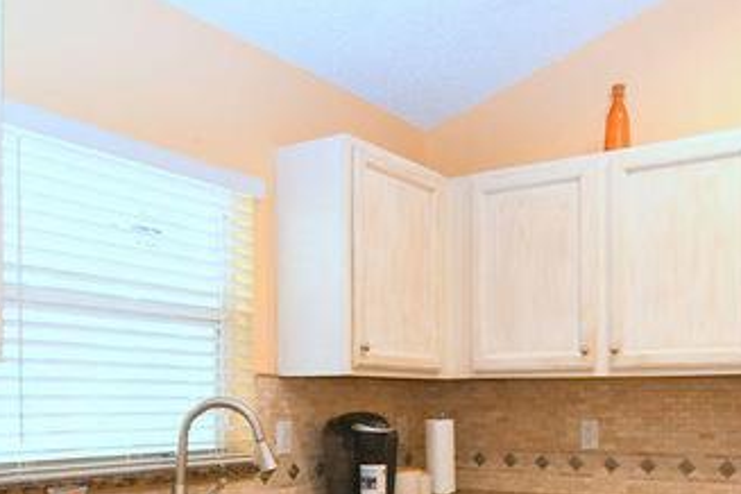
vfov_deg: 37.7
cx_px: 441
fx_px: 679
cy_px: 431
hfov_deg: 56.8
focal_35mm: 33
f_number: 3.5
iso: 1000
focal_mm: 10
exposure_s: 1/60
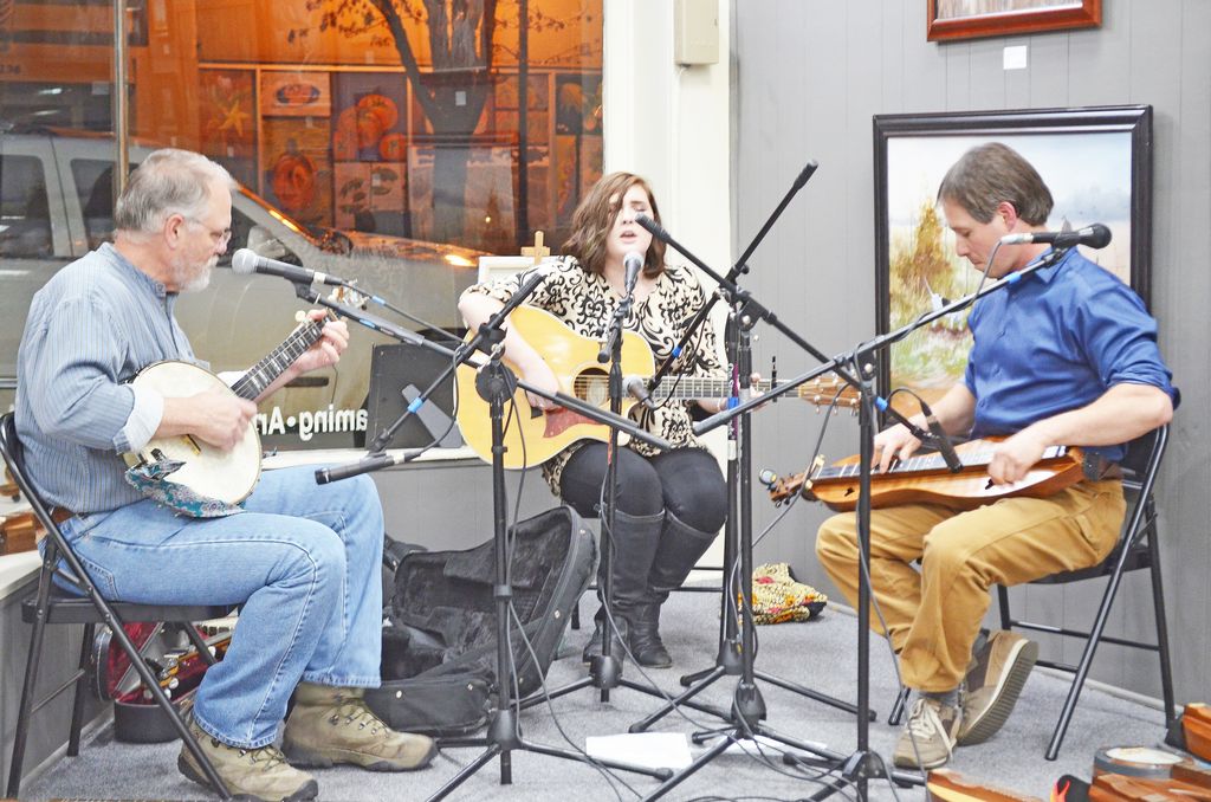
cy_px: 401
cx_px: 606
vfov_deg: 20.1
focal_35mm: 68
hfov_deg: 29.9
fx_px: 2266
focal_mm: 45
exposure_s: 1/30
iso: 1400
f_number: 5.3
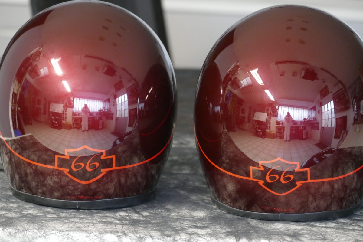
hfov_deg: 8.4
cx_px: 182
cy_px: 121
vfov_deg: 5.6
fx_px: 2470
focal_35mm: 245
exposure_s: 1/15
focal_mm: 89.34
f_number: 4
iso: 1600
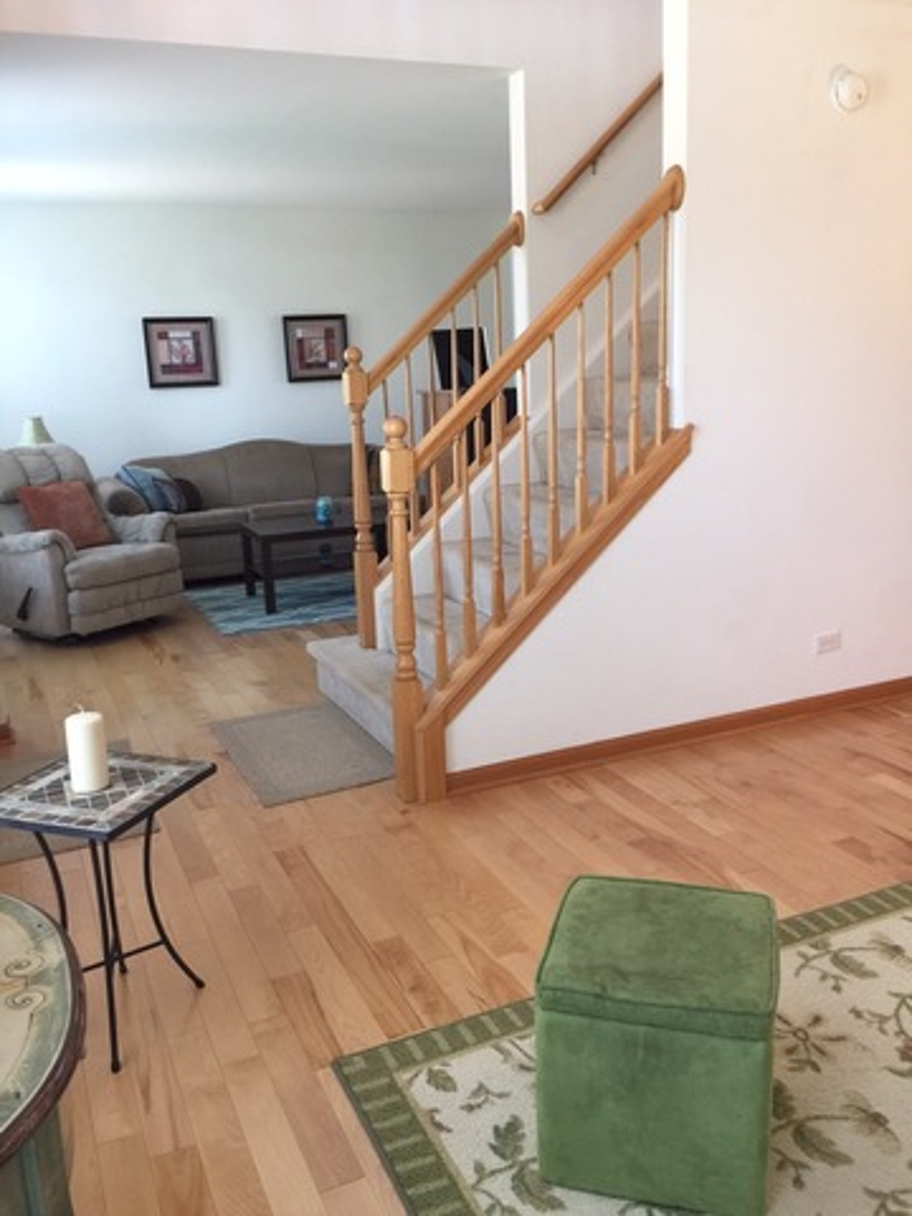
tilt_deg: -13.5
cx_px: 456
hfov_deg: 48.2
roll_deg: +3.9
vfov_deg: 61.7
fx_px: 1019
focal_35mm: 29
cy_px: 608
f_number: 2.2
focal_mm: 4.15
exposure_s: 1/15
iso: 32
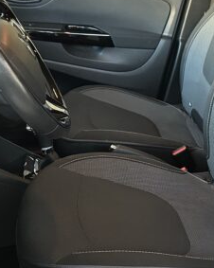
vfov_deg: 28.7
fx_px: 523
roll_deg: -5.9
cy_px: 111
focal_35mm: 66
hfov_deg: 21.9
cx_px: 236
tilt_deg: -18.8
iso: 400
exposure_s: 1/60
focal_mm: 6.86
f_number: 1.78
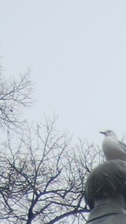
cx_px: 260
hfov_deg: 4.7
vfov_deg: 7.6
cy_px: 636
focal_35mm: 252
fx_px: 1499
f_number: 4.2
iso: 200
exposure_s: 1/200
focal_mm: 26
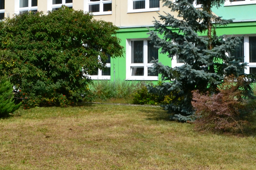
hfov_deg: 24.8
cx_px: 135
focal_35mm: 82
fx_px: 583
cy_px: 8
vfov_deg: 16.4
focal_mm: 18
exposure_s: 1/500
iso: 360
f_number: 11
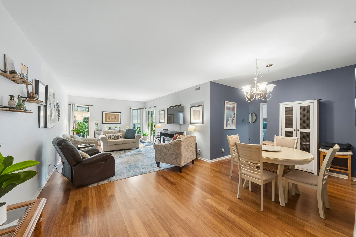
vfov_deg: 85.4
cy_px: 118
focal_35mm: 13
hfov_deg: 108.4
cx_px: 178
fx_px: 128
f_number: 8
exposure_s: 1/2.5
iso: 400
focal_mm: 13
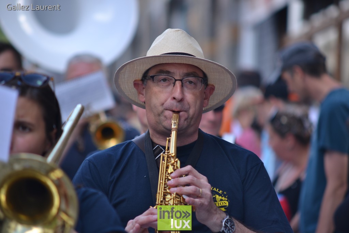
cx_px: 174
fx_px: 2181
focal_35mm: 225
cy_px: 116
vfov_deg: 6.1
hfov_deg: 9.1
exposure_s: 1/200
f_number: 2.8
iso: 100
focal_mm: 150
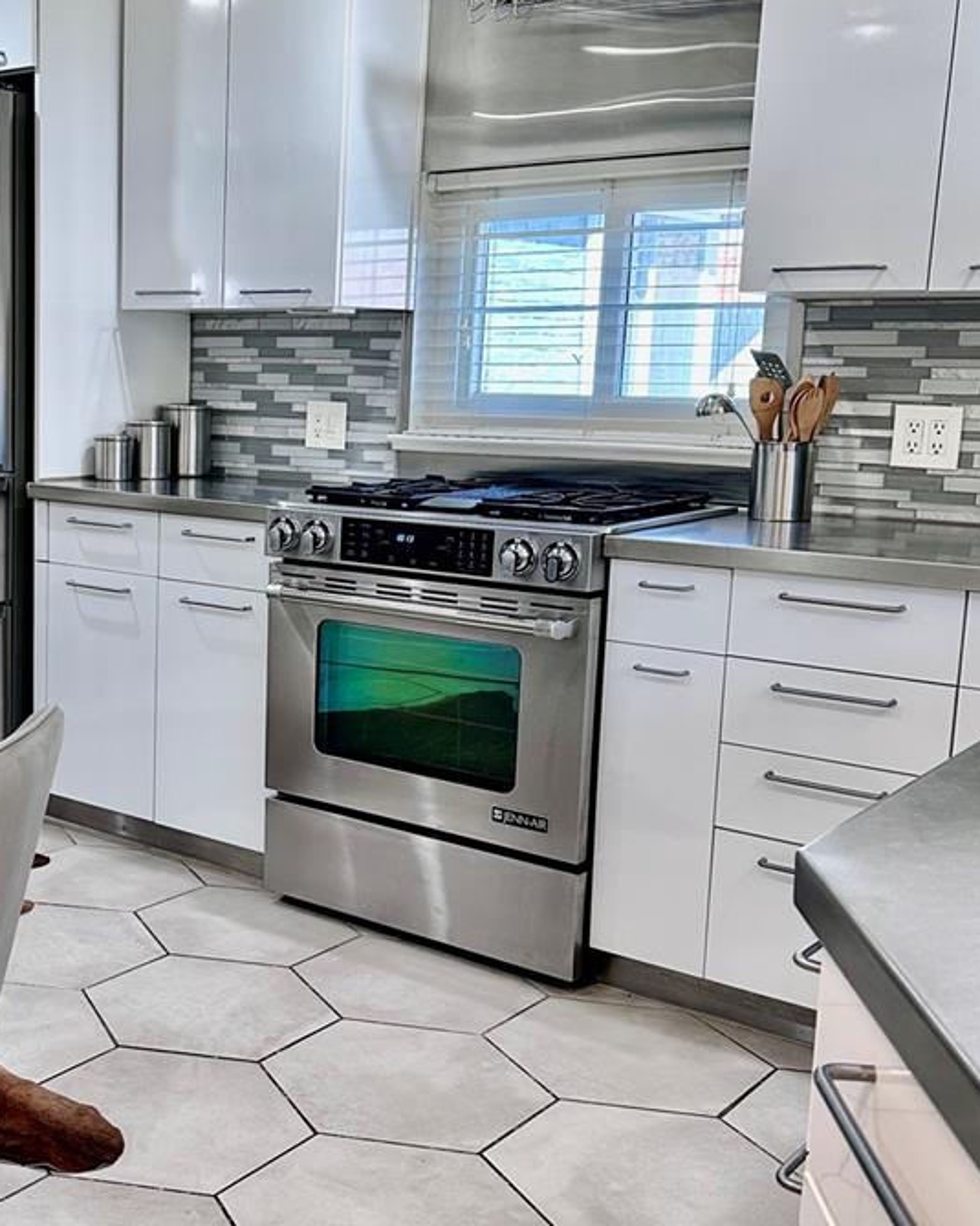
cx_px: 170
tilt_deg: -9.3
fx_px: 1523
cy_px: 625
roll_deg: -1.0
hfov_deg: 34.4
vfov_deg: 43.8
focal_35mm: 42
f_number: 1.78
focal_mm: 6.86
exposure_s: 1/120
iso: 160
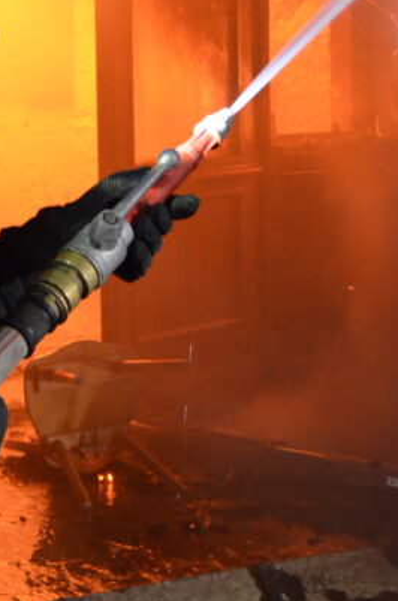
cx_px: 13
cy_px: 75
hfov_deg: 13.2
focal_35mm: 102
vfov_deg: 19.7
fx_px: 1700
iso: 3200
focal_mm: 26
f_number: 4
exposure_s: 1/10
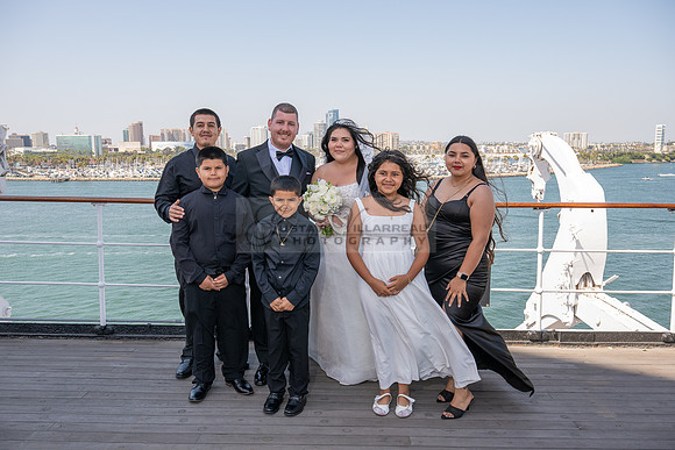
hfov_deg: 61.1
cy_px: 225
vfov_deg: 43.0
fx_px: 572
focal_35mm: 30
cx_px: 338
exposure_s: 1/200
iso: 200
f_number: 8
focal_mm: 30.5
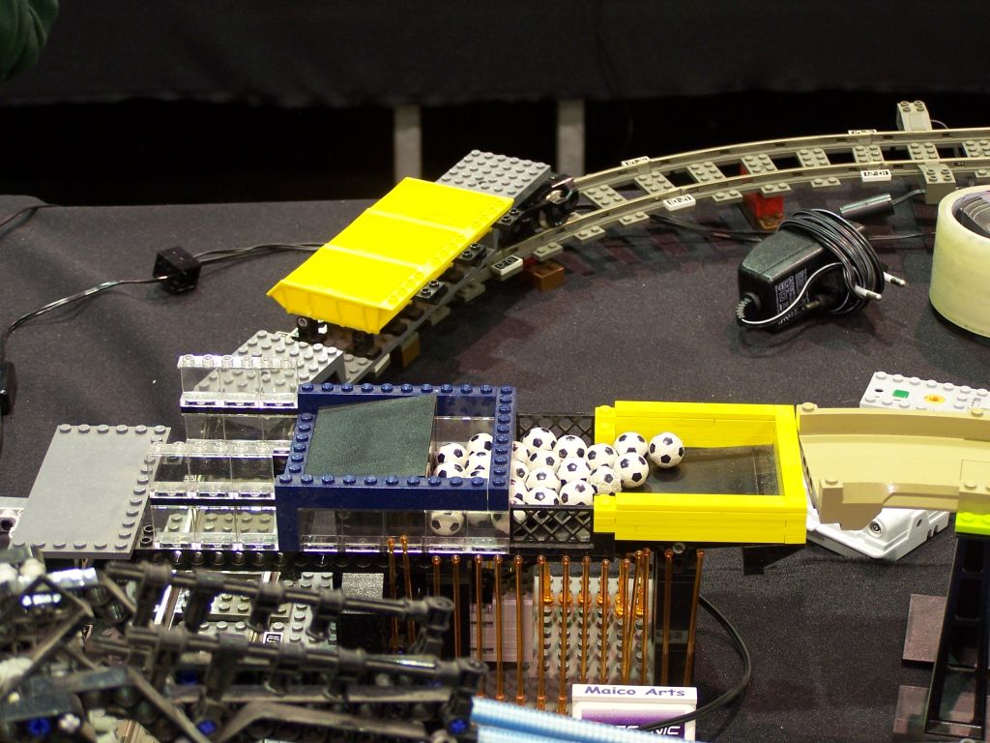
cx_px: 495
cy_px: 372
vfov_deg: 19.6
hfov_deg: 26.0
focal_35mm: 75
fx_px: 2145
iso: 80
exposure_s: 1/2
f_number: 3.2
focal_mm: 12.4
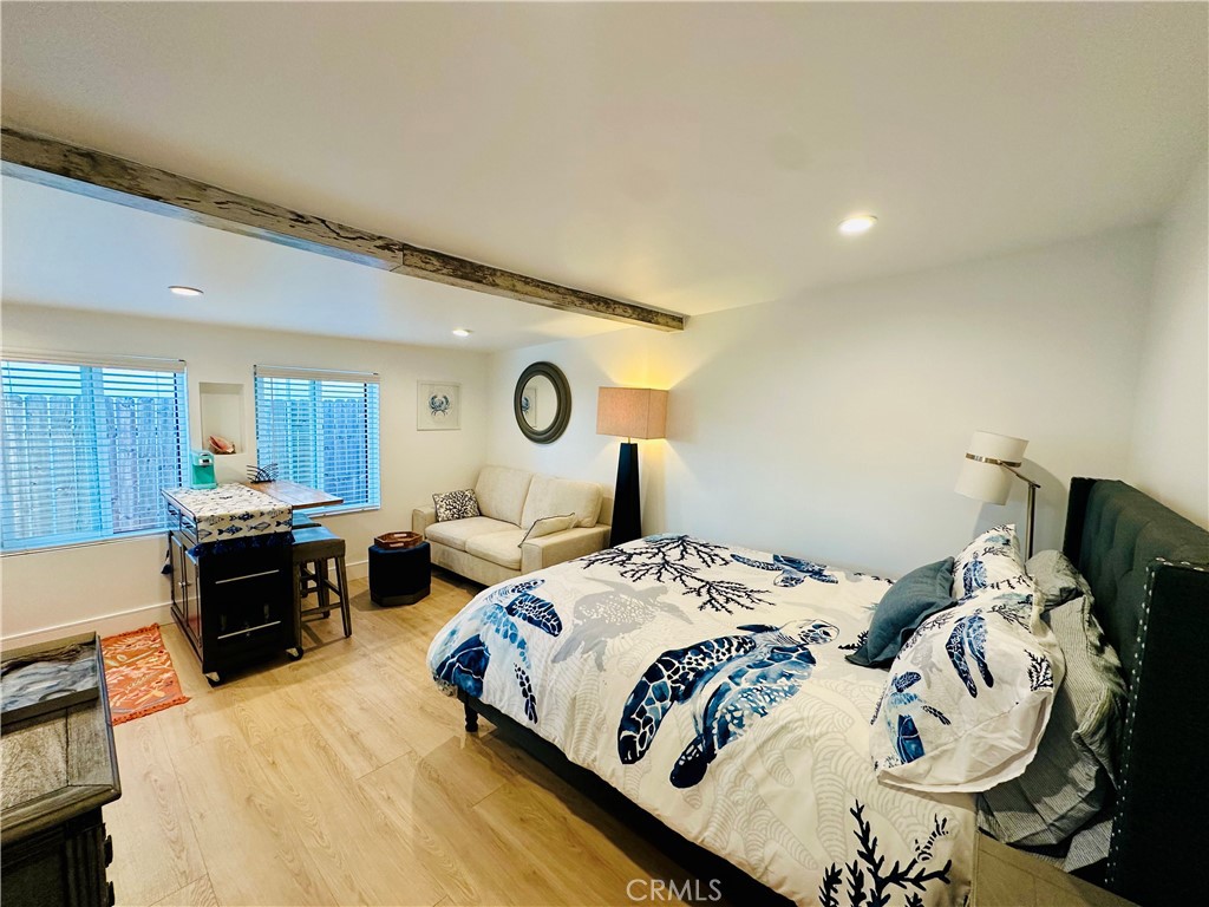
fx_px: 489
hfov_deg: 102.1
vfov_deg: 85.7
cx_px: 604
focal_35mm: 14
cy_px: 454
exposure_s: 1/120
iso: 200
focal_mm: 2.22
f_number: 2.2
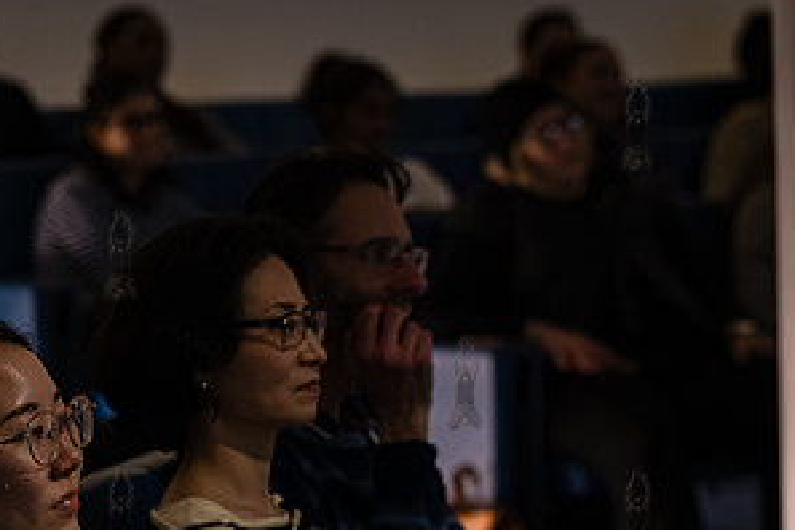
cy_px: 511
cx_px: 118
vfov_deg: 7.9
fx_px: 3842
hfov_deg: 11.8
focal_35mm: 174
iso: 5000
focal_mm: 89
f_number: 3.5
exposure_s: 1/160
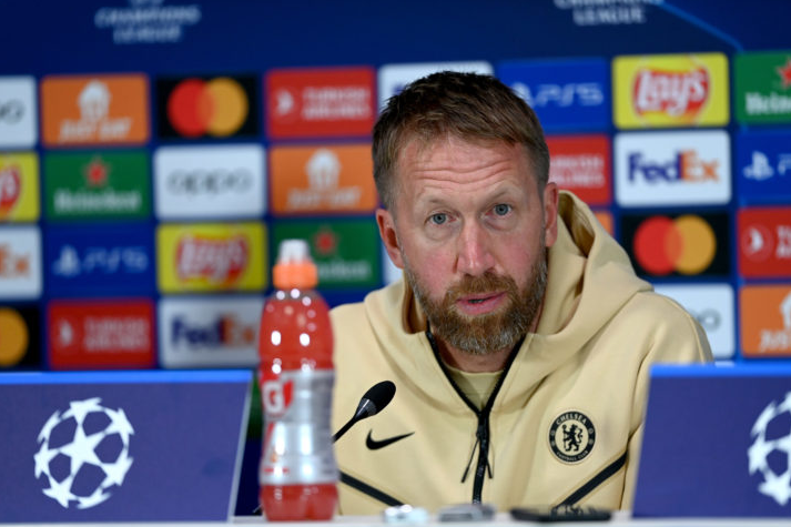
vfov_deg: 3.3
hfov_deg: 4.9
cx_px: 414
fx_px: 9248
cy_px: 275
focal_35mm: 421
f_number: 2.8
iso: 2000
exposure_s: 1/640
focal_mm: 400
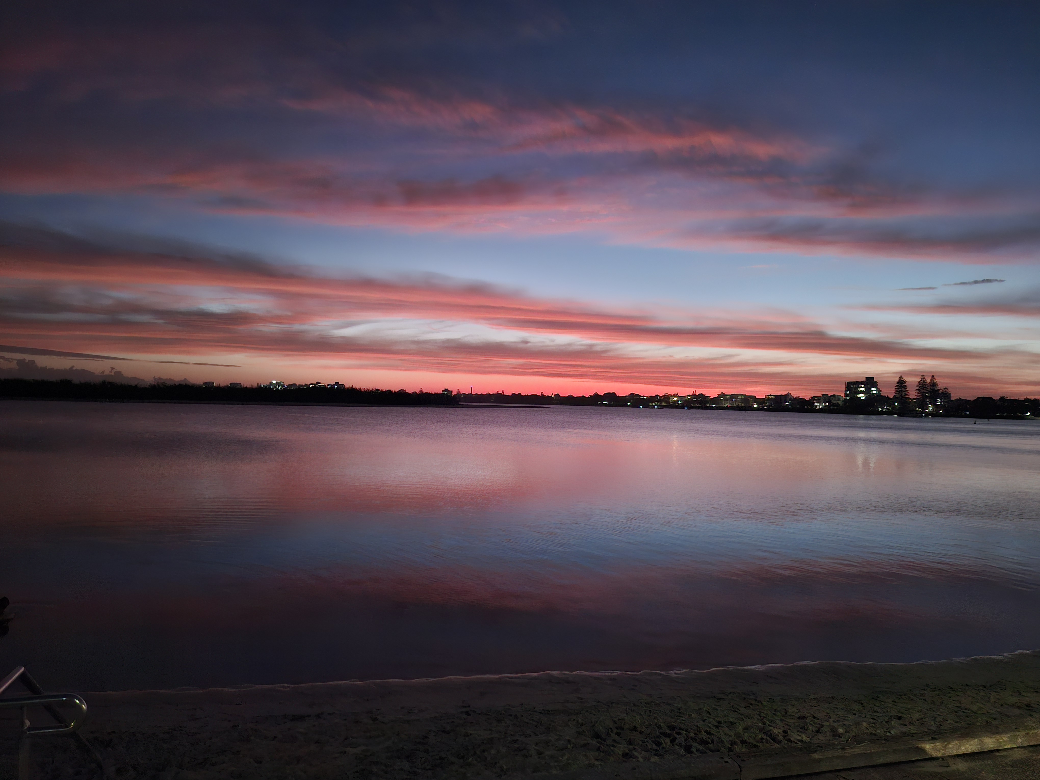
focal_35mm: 23
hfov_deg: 73.9
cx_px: 520
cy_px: 390
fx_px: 691
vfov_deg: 58.9
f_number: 1.8
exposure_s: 1/17
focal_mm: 5.54
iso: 1250
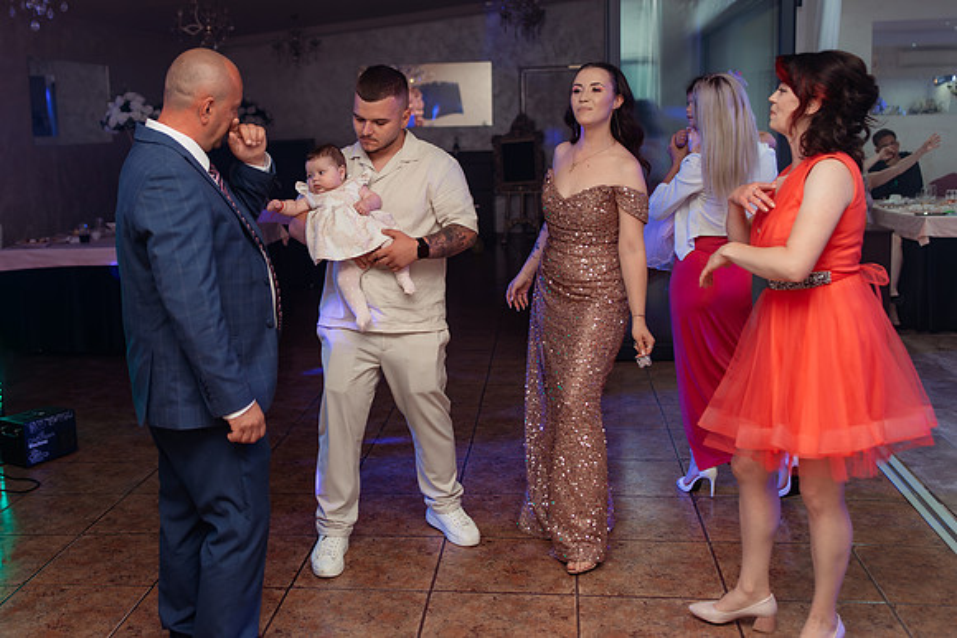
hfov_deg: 47.8
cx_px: 404
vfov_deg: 33.0
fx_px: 1076
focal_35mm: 40
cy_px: 269
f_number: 2.8
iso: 1000
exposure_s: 1/200
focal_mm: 35
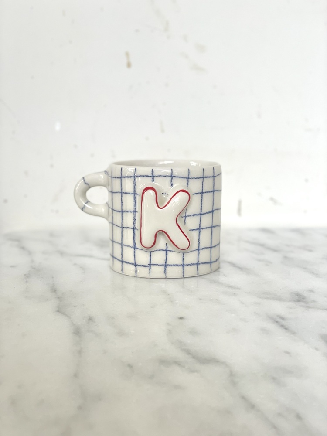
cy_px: 218
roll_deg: +0.1
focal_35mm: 52
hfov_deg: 28.0
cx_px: 164
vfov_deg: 36.8
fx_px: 655
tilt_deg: -8.5
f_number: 2
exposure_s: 1/122
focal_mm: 6
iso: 100
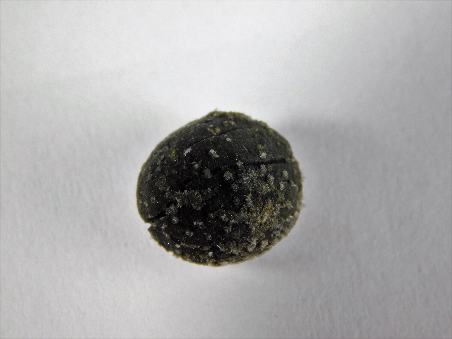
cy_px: 170
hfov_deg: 10.7
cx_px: 226
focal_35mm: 184
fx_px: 2403
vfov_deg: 8.1
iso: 125
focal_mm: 32.7
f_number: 5.4
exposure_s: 1/60
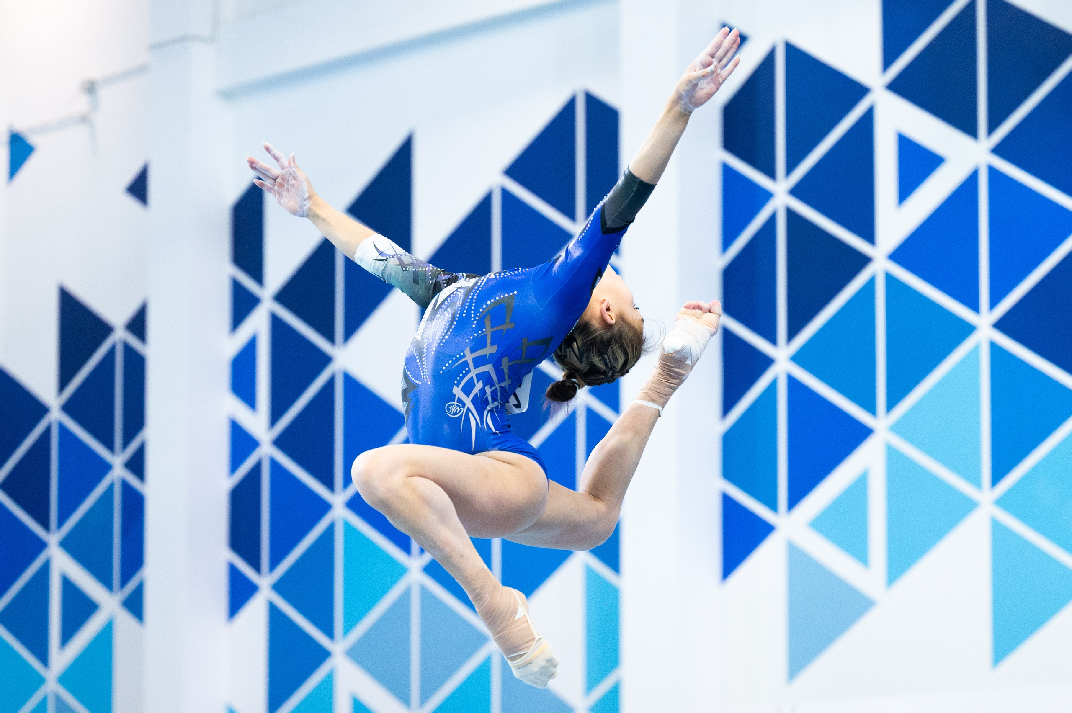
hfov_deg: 14.5
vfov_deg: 9.7
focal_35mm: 141
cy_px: 525
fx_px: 4210
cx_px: 579
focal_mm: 82
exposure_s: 1/1000
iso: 2000
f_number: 2.8
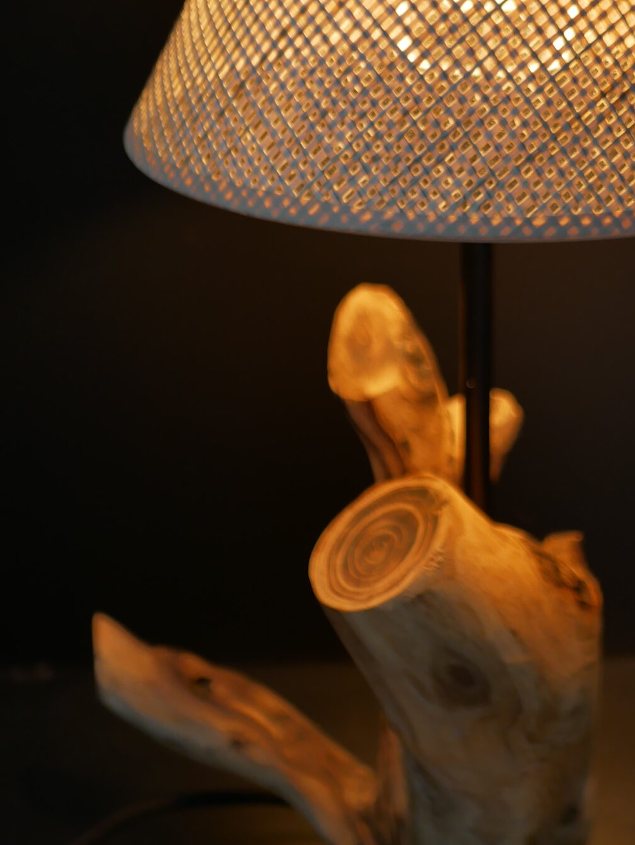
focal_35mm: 95
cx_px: 474
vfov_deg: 20.6
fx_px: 2321
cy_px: 350
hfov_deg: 15.5
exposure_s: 1/125
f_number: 1.7
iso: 200
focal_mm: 25
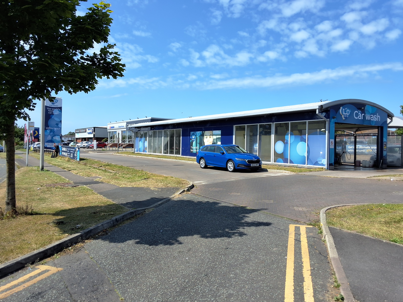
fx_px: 326
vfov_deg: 49.7
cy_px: 151
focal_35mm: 28
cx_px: 202
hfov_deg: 63.4
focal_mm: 2.91
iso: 32
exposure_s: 1/1431
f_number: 1.9
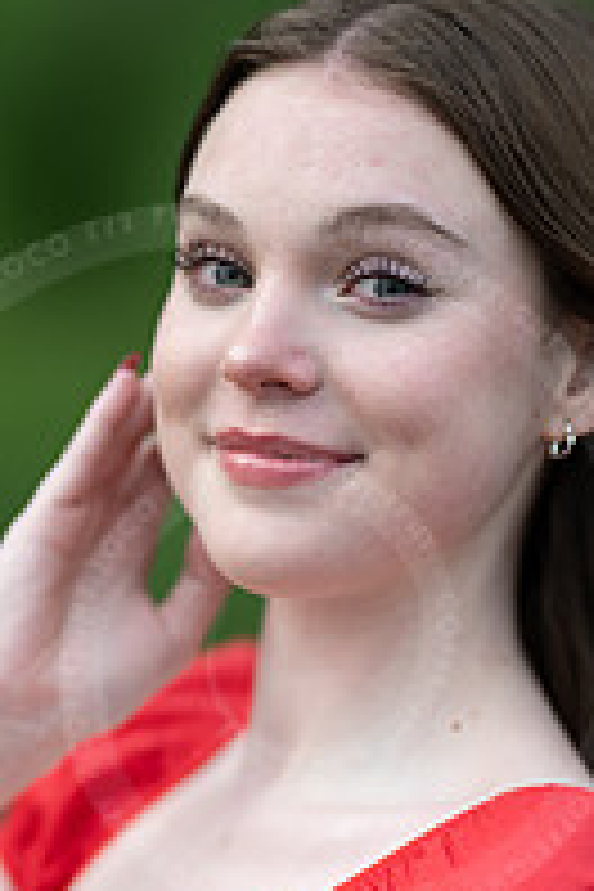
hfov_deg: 7.1
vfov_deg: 10.6
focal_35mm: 193
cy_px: 747
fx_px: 4776
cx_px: 351
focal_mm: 85
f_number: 1.2
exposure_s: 1/320
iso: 80
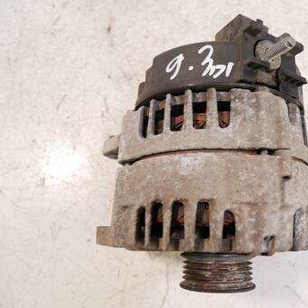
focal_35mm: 30
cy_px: 152
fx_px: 302
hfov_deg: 53.1
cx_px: 203
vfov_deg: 54.0
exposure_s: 1/60
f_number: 3.5
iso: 800
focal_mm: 12
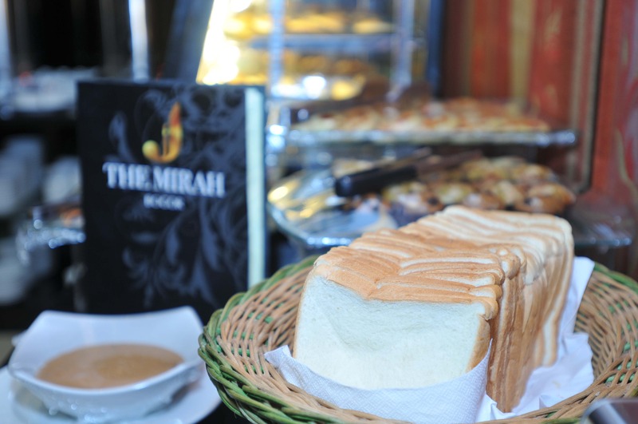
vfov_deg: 25.7
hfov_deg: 37.9
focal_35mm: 52
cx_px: 319
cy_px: 212
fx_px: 929
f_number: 2.8
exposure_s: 1/20
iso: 200
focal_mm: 35
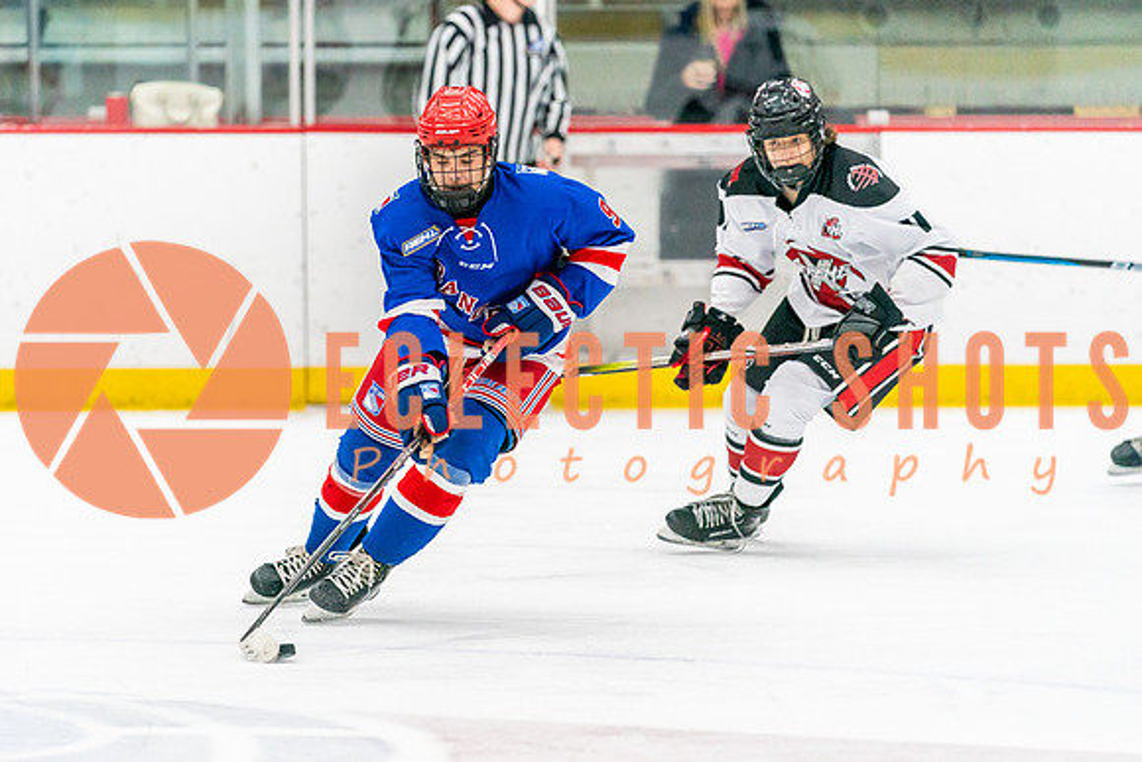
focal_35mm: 247
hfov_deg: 8.3
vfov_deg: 5.6
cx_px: 443
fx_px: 7851
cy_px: 351
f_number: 2.8
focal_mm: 200
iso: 3200
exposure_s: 1/1250
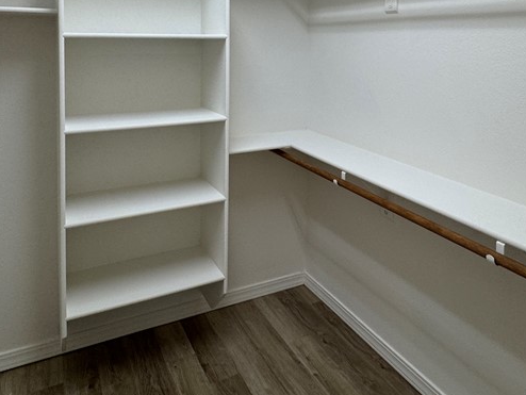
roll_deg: -0.7
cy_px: 62
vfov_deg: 45.1
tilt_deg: -2.9
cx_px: 268
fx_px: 441
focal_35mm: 29
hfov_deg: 61.6
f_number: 2.2
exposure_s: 1/120
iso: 125
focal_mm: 2.22
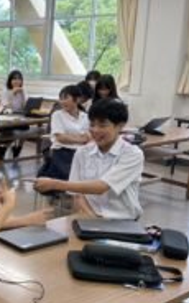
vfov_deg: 34.0
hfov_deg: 19.0
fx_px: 494
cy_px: 165
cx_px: -95
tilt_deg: -13.1
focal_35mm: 60
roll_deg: +0.1
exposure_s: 1/60
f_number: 1.8
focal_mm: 3
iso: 40
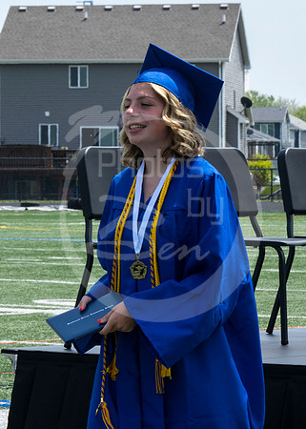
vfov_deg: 8.2
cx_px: 2
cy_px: 177
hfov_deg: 5.8
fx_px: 3009
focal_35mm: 247
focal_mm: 77
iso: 200
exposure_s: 1/250
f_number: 13
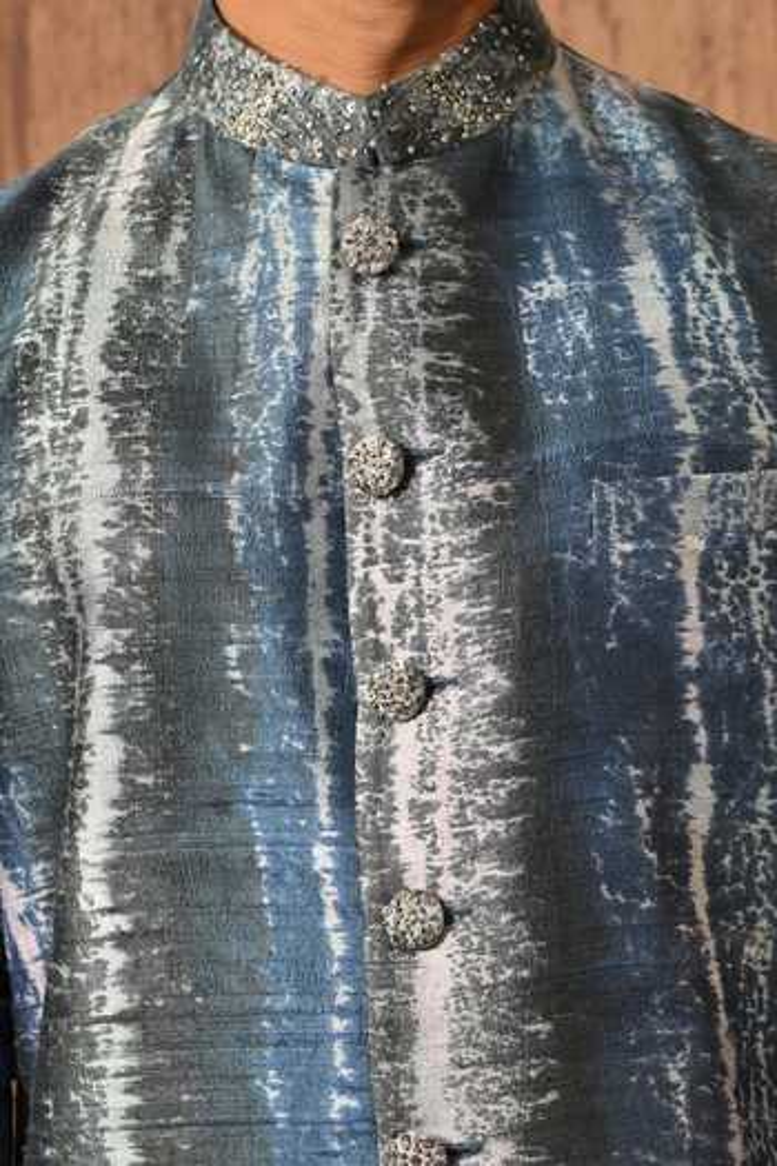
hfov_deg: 19.2
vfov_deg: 28.5
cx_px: 388
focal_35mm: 71
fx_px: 2298
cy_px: 583
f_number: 8
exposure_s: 1/100
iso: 250
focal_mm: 71
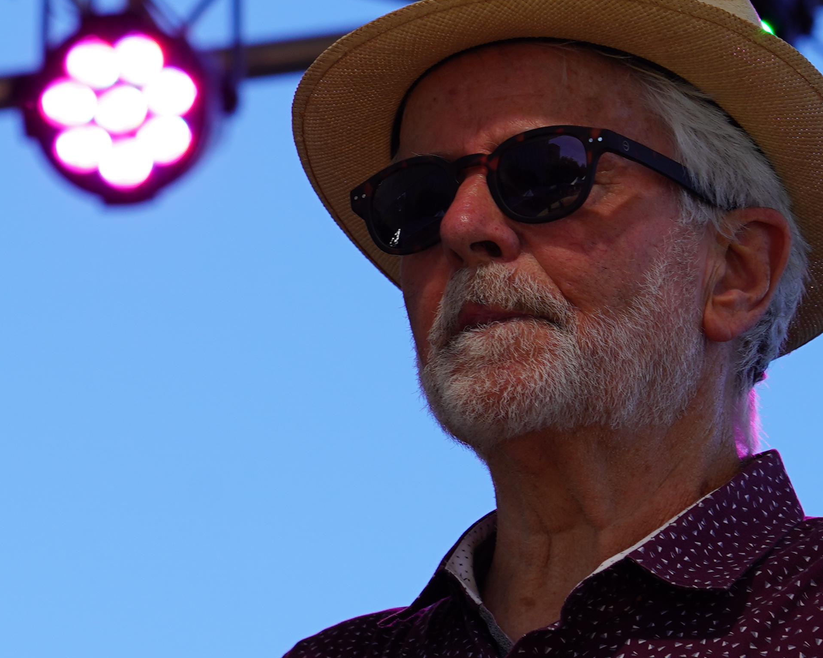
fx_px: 7502
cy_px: 580
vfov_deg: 5.0
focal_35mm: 308
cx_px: 384
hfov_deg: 6.3
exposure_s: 1/200
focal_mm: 105
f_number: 6.3
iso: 100
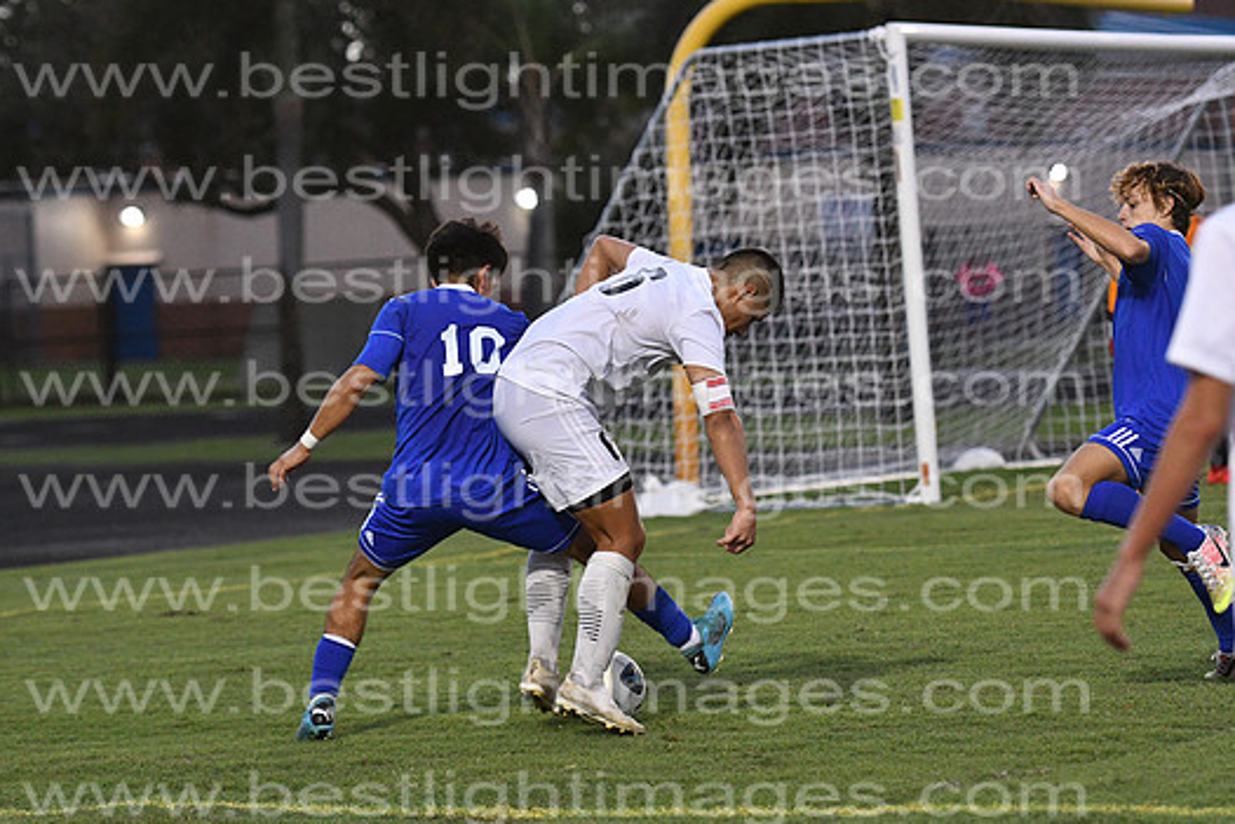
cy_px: 440
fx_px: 6245
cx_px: 556
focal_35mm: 182
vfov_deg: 7.5
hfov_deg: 11.3
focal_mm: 110
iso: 3200
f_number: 3.2
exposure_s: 1/800
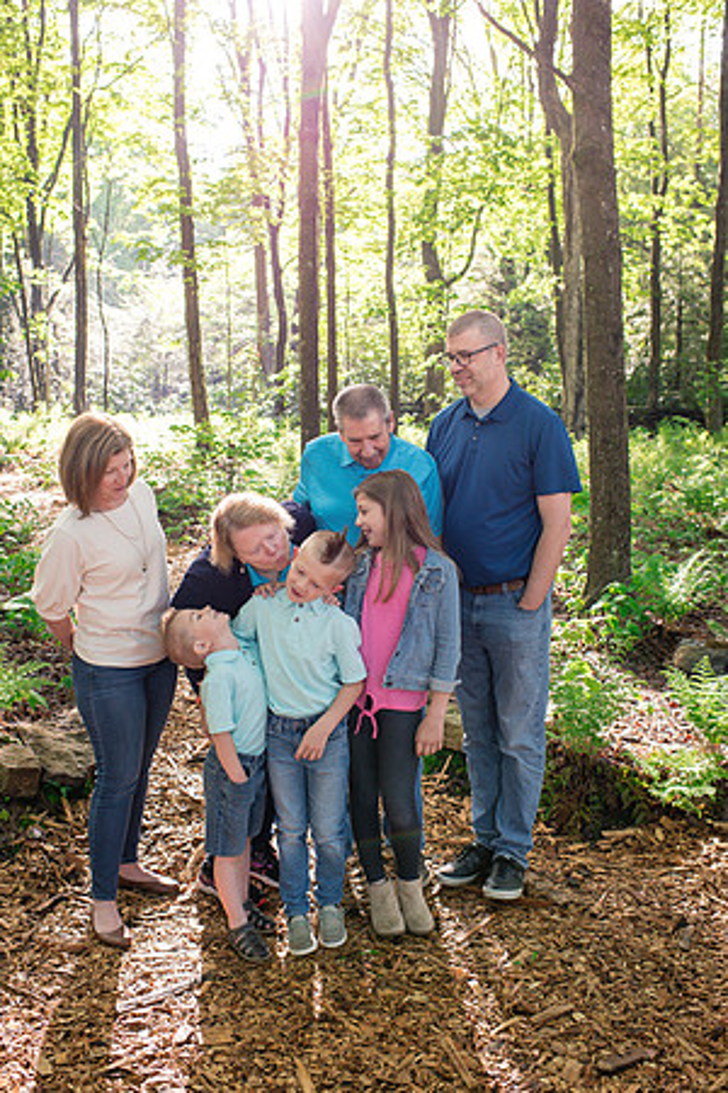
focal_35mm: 35
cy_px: 546
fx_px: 1062
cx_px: 364
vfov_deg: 54.4
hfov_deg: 37.9
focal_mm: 35
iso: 800
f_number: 5.6
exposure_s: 1/250
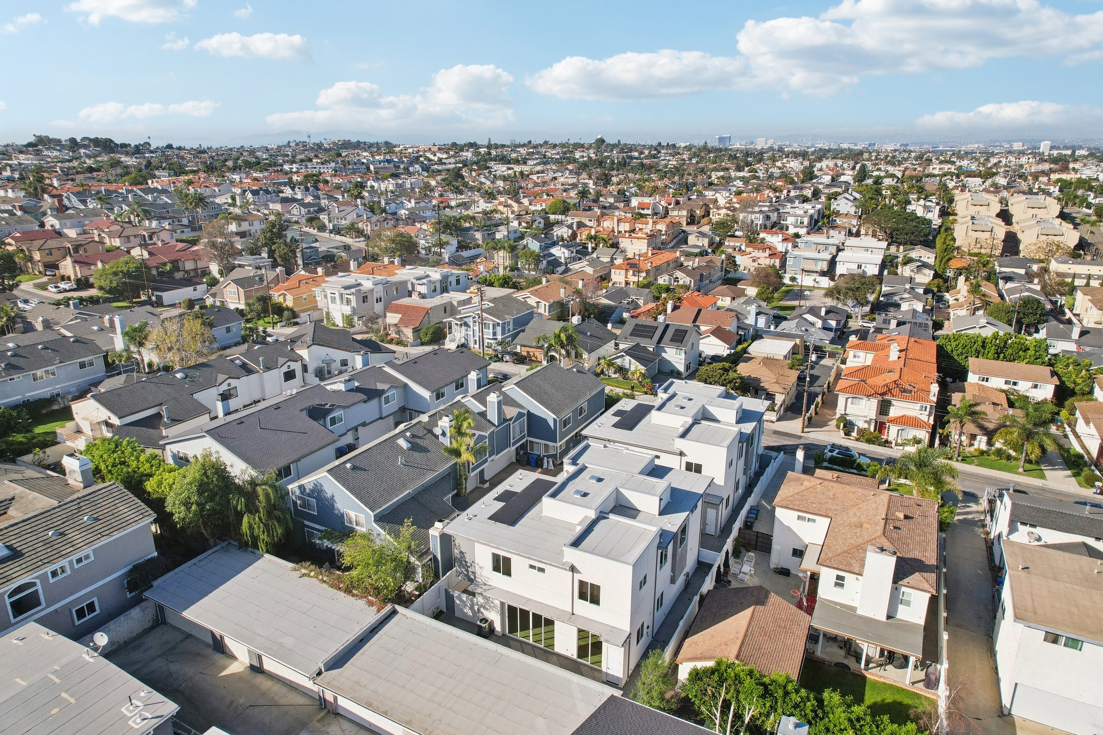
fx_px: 674
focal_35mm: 22
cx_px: 552
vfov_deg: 57.2
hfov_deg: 78.6
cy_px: 368
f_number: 2.8
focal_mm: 8.4
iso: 140
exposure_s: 1/2500
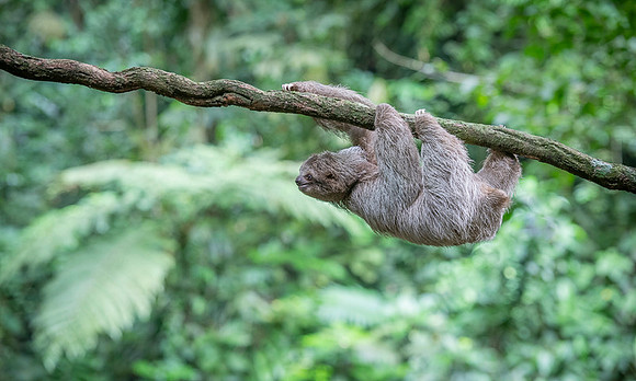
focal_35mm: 139
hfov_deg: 15.2
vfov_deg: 9.1
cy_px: 169
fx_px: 2385
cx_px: 318
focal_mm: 135
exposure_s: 1/60
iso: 1600
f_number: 5.6
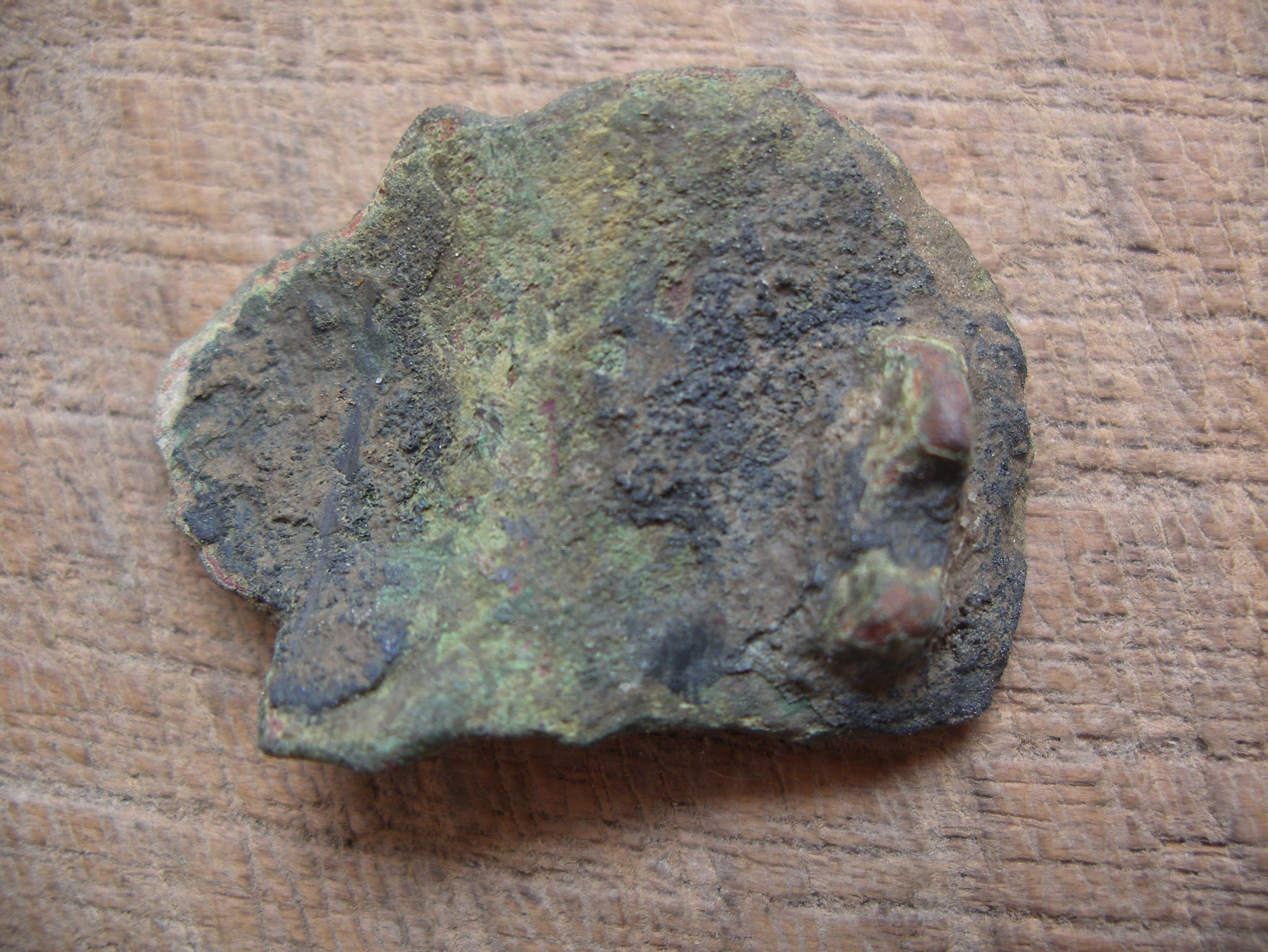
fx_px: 1356
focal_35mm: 37
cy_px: 476
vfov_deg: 38.7
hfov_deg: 50.1
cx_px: 634
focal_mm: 7.8
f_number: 2.8
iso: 100
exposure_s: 1/40
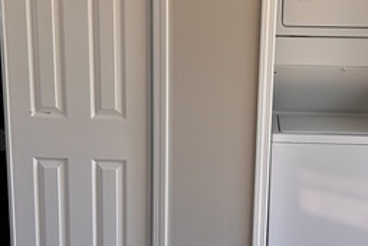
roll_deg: -2.5
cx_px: 249
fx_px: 665
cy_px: 140
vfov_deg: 20.9
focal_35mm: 65
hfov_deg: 30.7
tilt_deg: -12.8
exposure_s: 1/240
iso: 64
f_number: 1.78
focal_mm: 6.86
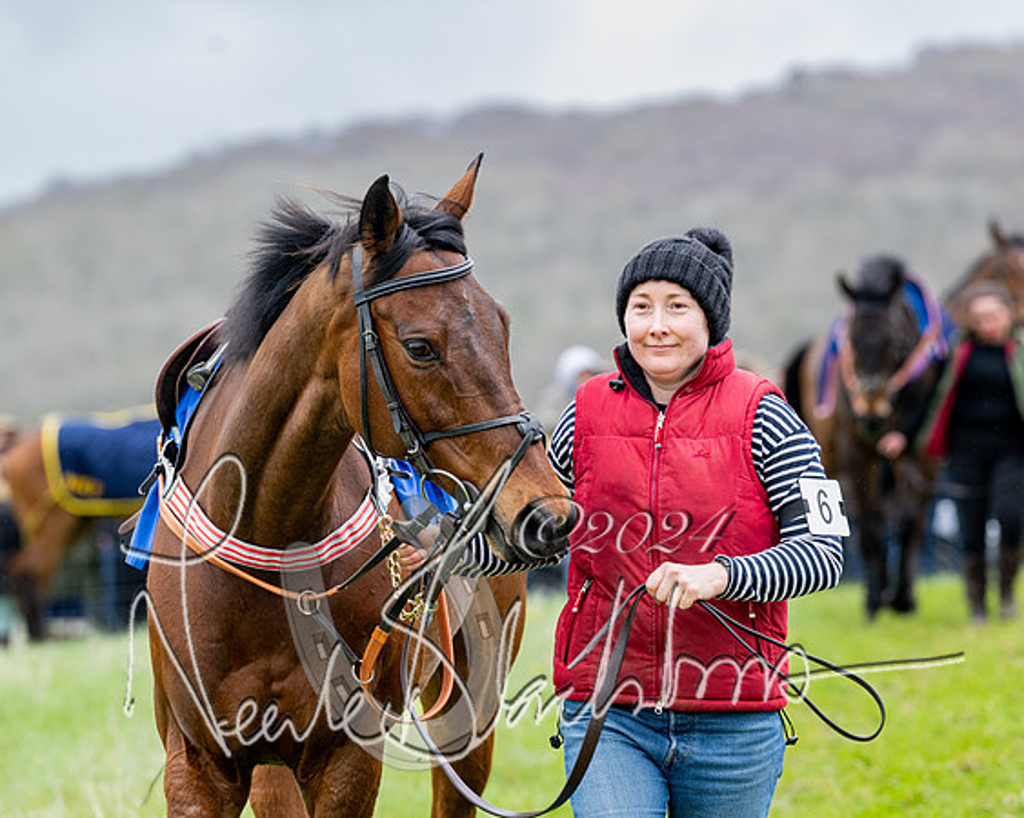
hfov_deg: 7.5
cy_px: 466
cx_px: 532
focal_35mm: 257
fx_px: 7801
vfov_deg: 6.0
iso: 400
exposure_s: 1/500
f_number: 5
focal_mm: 200
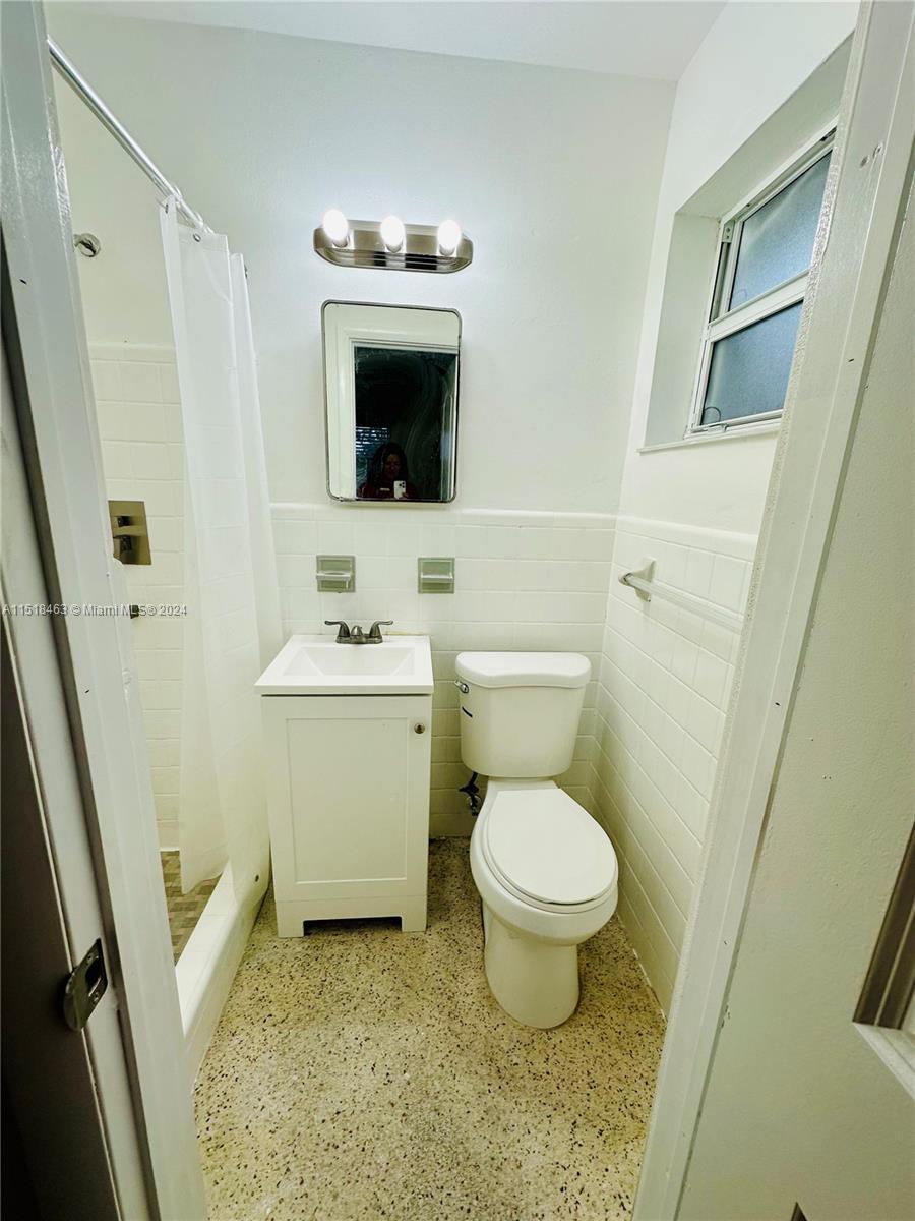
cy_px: 610
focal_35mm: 14
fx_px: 493
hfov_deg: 85.7
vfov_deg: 102.1
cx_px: 458
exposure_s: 1/120
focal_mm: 2.22
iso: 50
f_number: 2.2
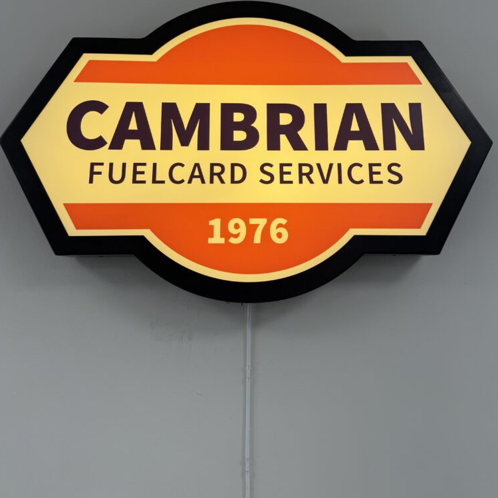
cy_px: 167
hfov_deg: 55.6
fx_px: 472
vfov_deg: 54.5
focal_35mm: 29
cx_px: 251
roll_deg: -1.0
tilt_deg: +13.8
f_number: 1.78
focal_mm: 6.76
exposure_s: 1/296
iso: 80
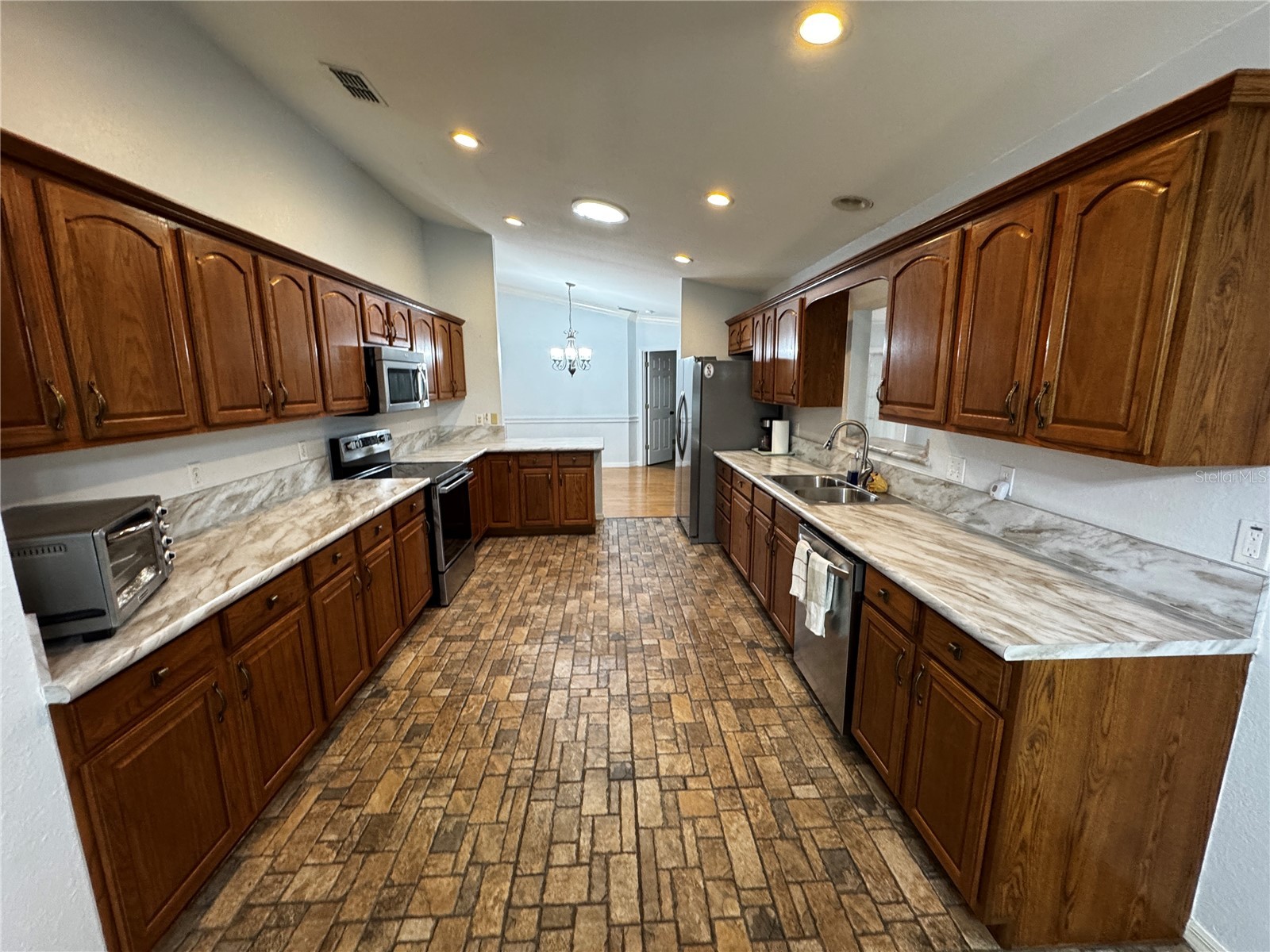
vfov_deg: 85.7
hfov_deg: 102.1
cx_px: 635
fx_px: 514
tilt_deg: -10.3
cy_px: 476
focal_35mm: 14
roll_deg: +1.0
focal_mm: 2.22
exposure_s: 1/60
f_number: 2.2
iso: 250
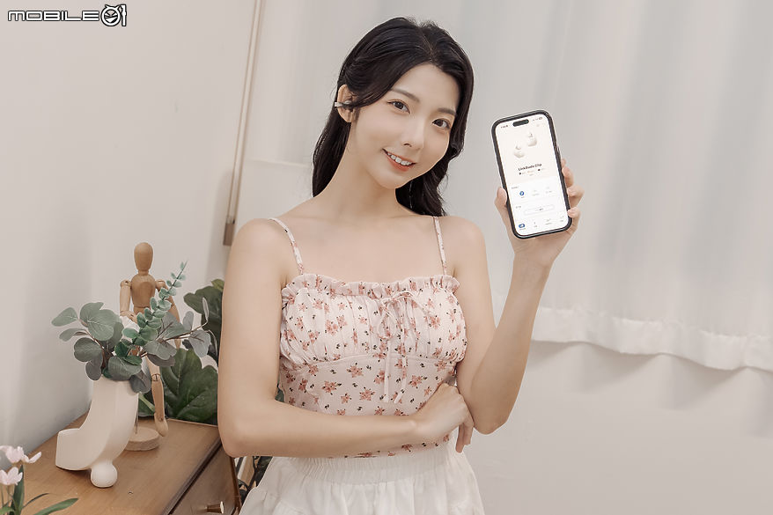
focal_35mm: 42
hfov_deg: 46.4
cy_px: 258
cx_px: 386
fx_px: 902
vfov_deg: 31.9
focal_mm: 28
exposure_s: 1/100
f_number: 4
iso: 1000
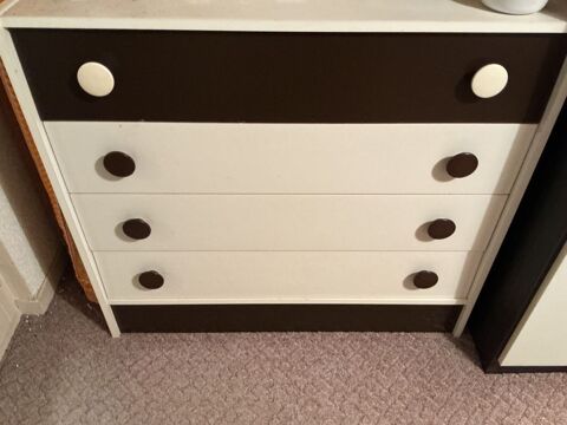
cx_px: 284
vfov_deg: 48.2
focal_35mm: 29
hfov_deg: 61.7
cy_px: 212
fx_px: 475
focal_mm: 3
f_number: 1.8
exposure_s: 1/30
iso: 400
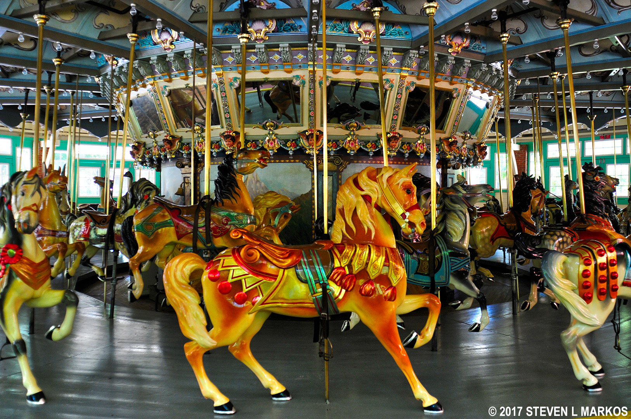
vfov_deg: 43.5
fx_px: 525
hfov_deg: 62.0
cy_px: 210
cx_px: 316
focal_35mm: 30
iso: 400
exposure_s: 1/60
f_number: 3.5
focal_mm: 20
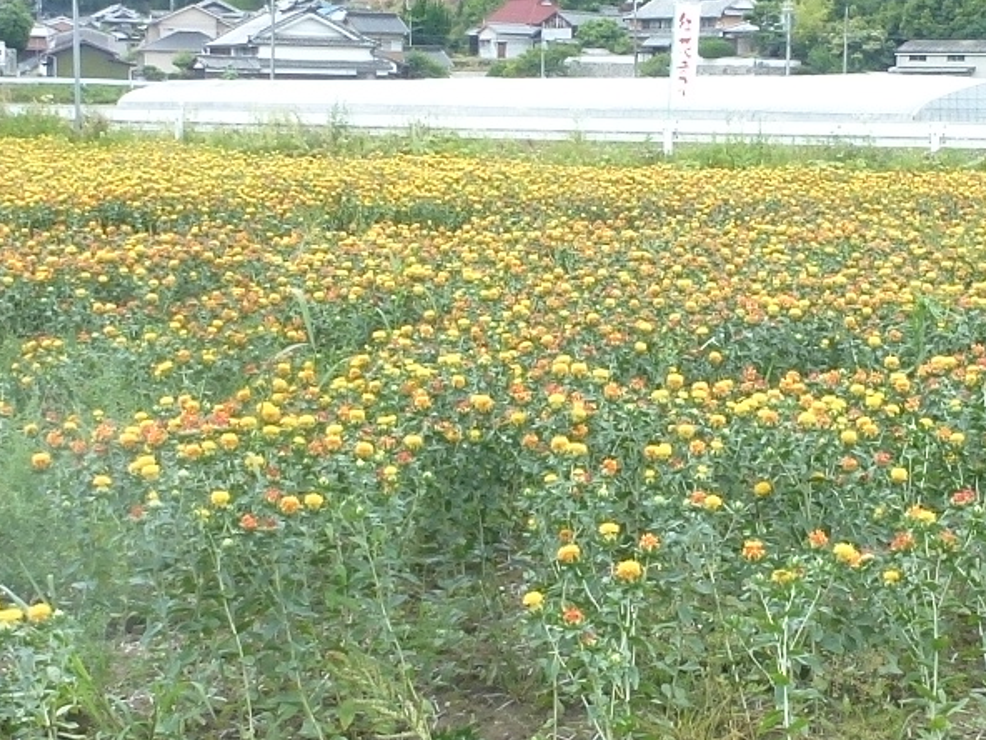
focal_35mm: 83
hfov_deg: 23.3
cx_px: 749
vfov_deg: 17.8
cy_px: 345
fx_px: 2364
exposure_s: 1/250
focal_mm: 4.3
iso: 100
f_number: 4
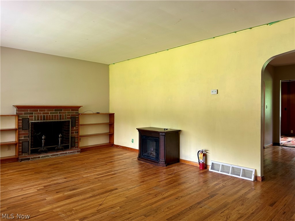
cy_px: 110
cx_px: 148
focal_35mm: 24
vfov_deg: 56.8
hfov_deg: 71.6
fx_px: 204
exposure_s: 1/60
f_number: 1.78
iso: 125
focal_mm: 6.86
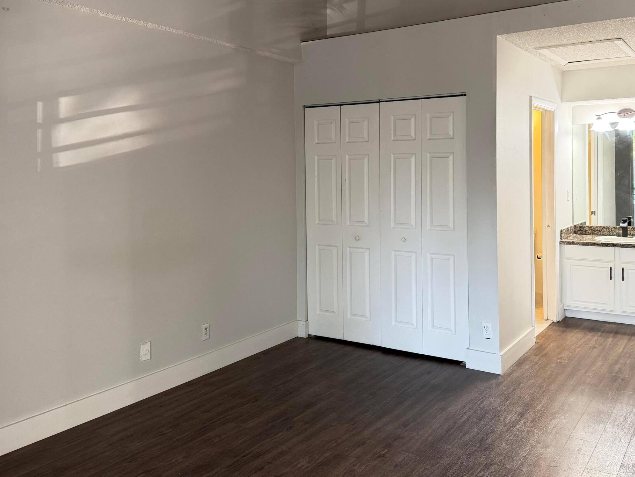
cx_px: 346
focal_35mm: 33
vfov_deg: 42.5
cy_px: 172
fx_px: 605
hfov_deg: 55.3
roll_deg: +1.2
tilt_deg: -0.8
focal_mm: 6.76
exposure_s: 1/60
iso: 250
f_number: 1.78
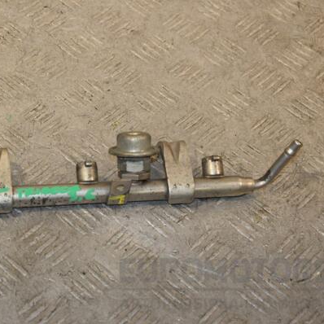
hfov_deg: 17.3
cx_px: 104
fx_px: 1059
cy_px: 162
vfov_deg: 17.4
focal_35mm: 100
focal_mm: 52
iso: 800
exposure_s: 1/200
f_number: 7.1
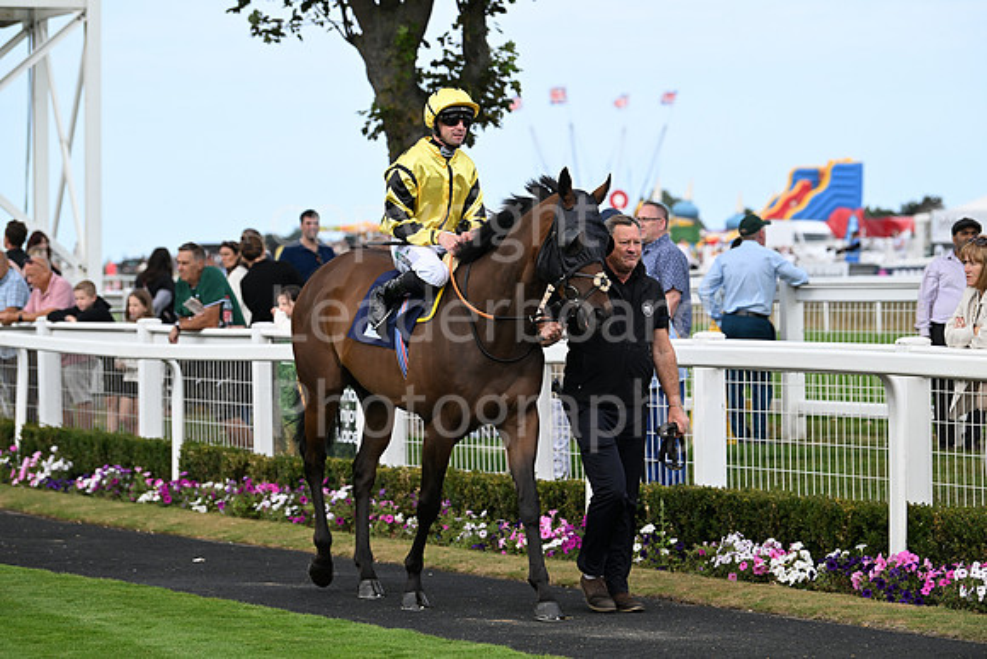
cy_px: 330
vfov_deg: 10.2
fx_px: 3702
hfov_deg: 15.2
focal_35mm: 135
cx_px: 494
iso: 800
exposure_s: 1/2500
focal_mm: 135
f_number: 4.5
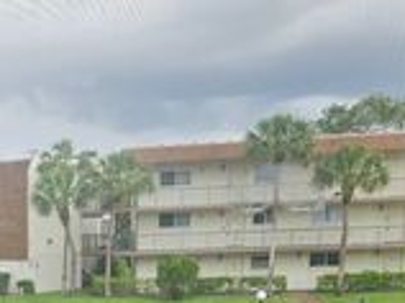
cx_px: -77
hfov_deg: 24.3
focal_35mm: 73
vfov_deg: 18.6
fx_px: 853
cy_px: 399
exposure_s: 1/2000
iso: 80
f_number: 1.8
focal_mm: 5.4
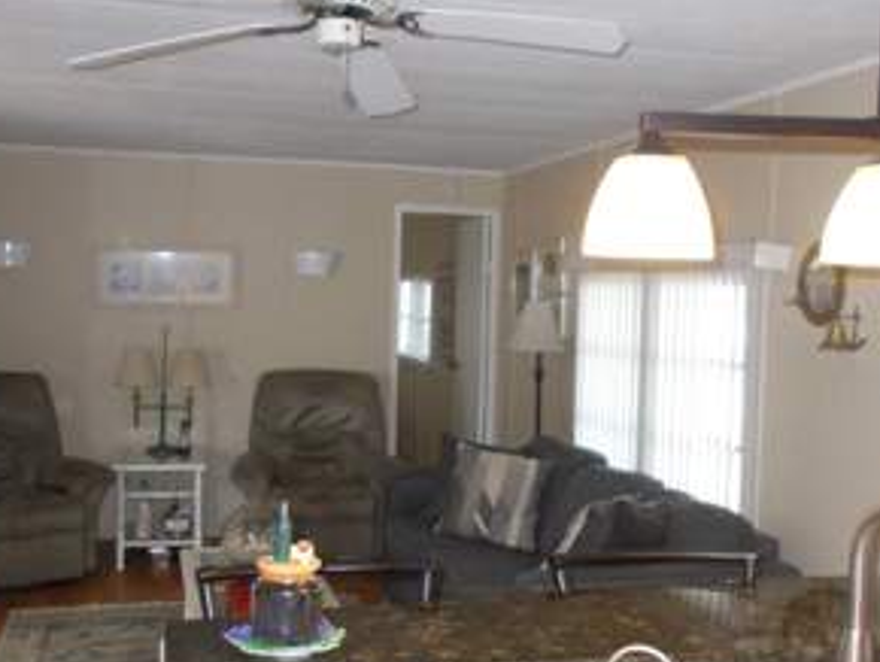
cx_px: 443
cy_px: 370
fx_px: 1094
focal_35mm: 43
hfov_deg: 43.8
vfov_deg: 33.6
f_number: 3.2
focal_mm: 4.6
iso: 250
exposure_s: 1/25
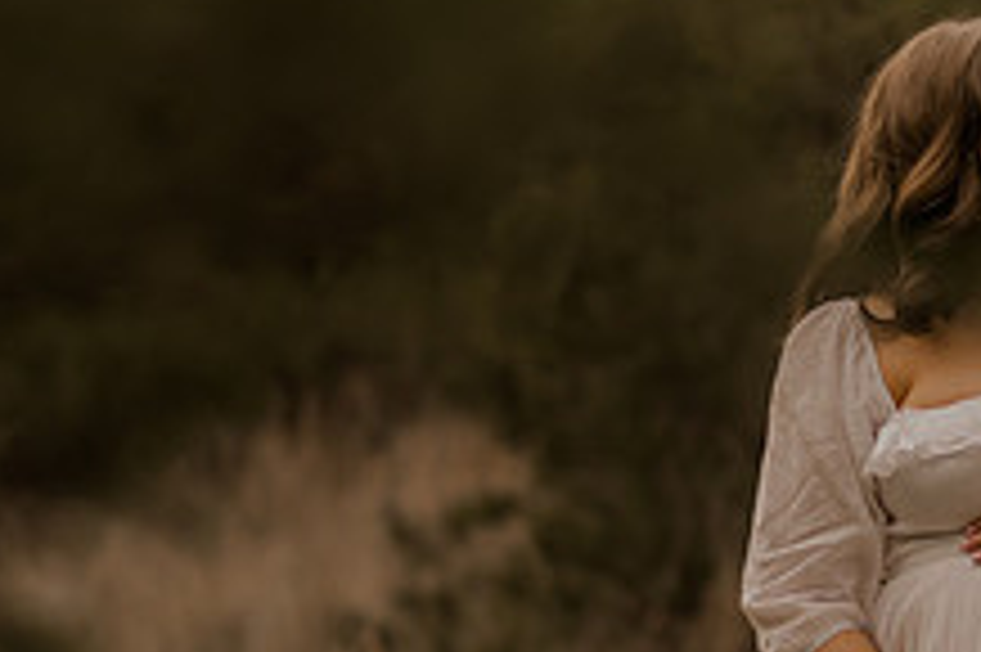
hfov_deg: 9.0
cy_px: 299
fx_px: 6154
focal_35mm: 226
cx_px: 1030
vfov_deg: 6.1
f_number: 1.4
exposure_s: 1/400
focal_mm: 85
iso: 125
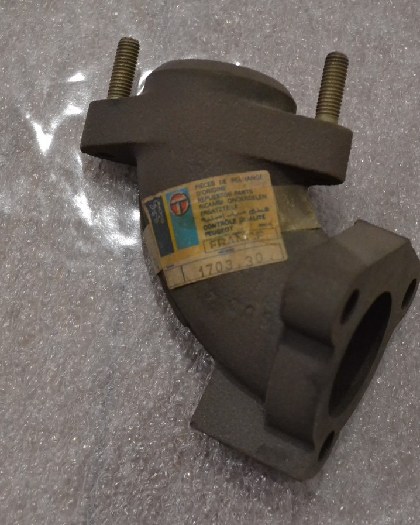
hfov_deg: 21.3
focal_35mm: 72
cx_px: 206
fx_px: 1118
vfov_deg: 26.4
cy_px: 262
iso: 3200
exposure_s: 1/40
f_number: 5
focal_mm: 34
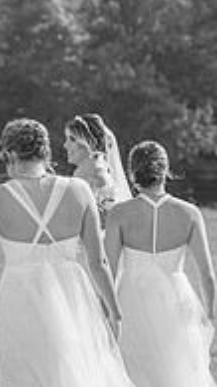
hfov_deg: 7.0
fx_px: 1730
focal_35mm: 169
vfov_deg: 12.7
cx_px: -151
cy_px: 197
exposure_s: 1/4000
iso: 160
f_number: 2.5
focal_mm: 50
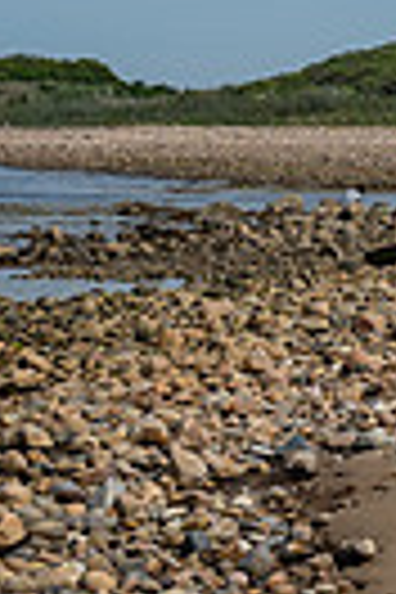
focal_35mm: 158
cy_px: 122
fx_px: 2607
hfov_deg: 8.6
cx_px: 487
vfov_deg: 12.9
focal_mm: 35
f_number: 5
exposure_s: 1/1600
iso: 125
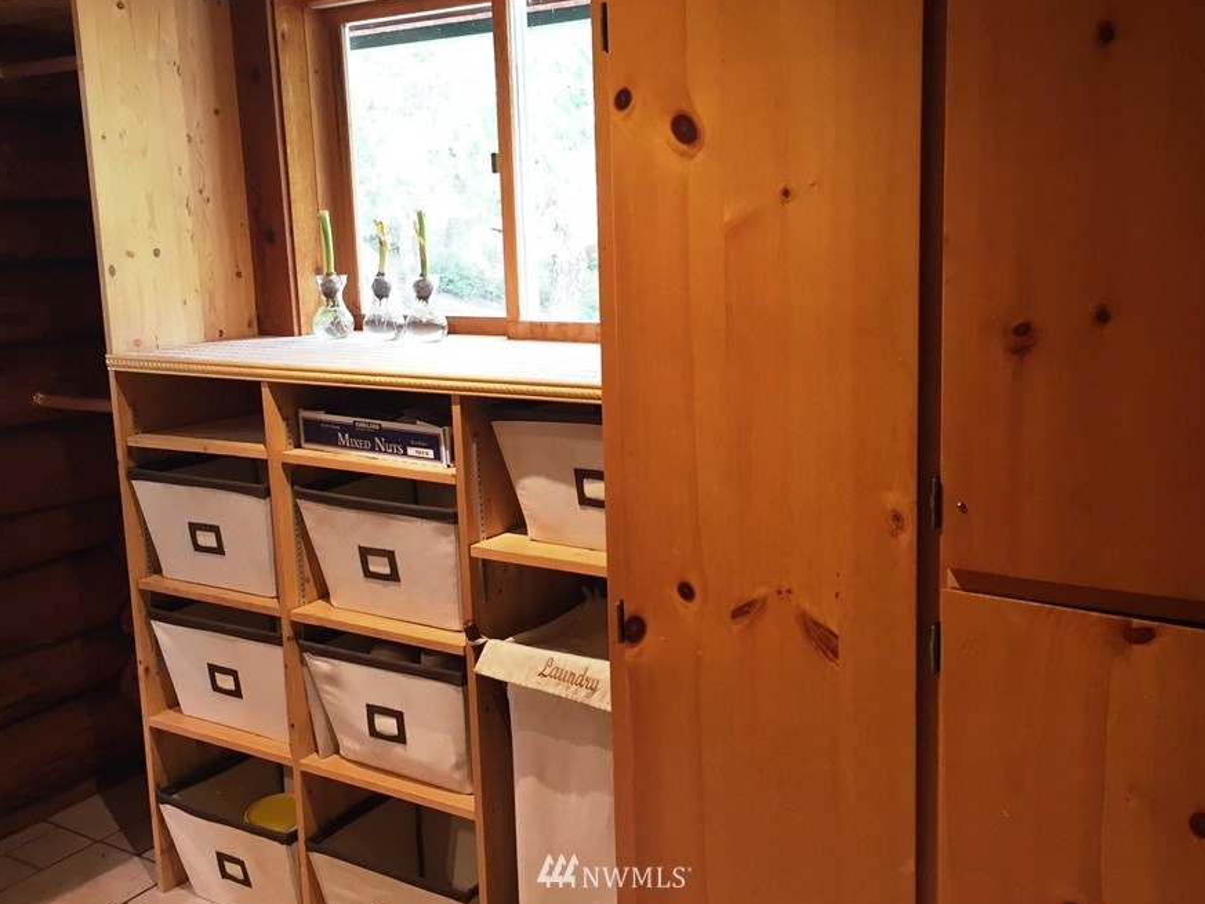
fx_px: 1184
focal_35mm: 34
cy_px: 393
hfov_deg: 53.9
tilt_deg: -8.4
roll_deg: +0.9
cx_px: 614
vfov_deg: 41.7
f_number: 2.2
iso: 64
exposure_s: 1/30
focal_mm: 4.15
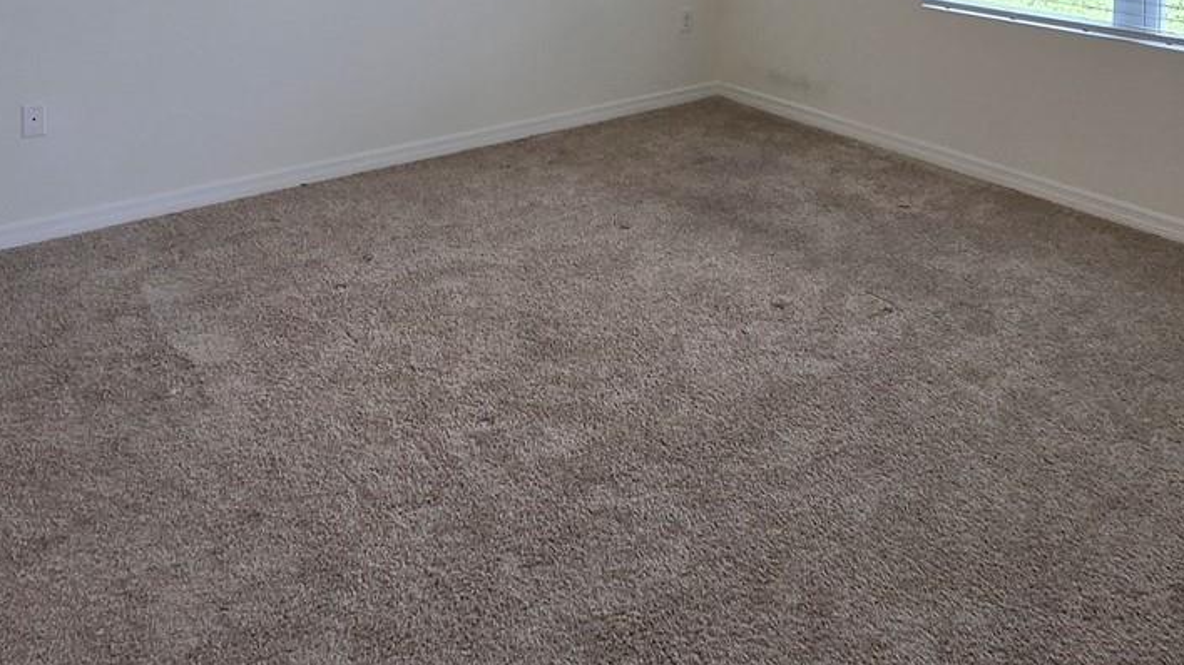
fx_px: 1004
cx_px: 604
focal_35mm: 32
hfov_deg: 61.0
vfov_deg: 31.2
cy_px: -120
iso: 50
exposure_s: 1/60
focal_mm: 1.7
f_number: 2.2
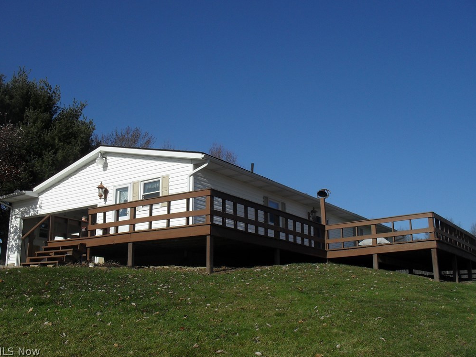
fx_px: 495
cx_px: 235
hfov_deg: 51.4
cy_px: 176
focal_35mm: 36
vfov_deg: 39.7
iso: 100
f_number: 8.4
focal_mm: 6.3
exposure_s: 1/350
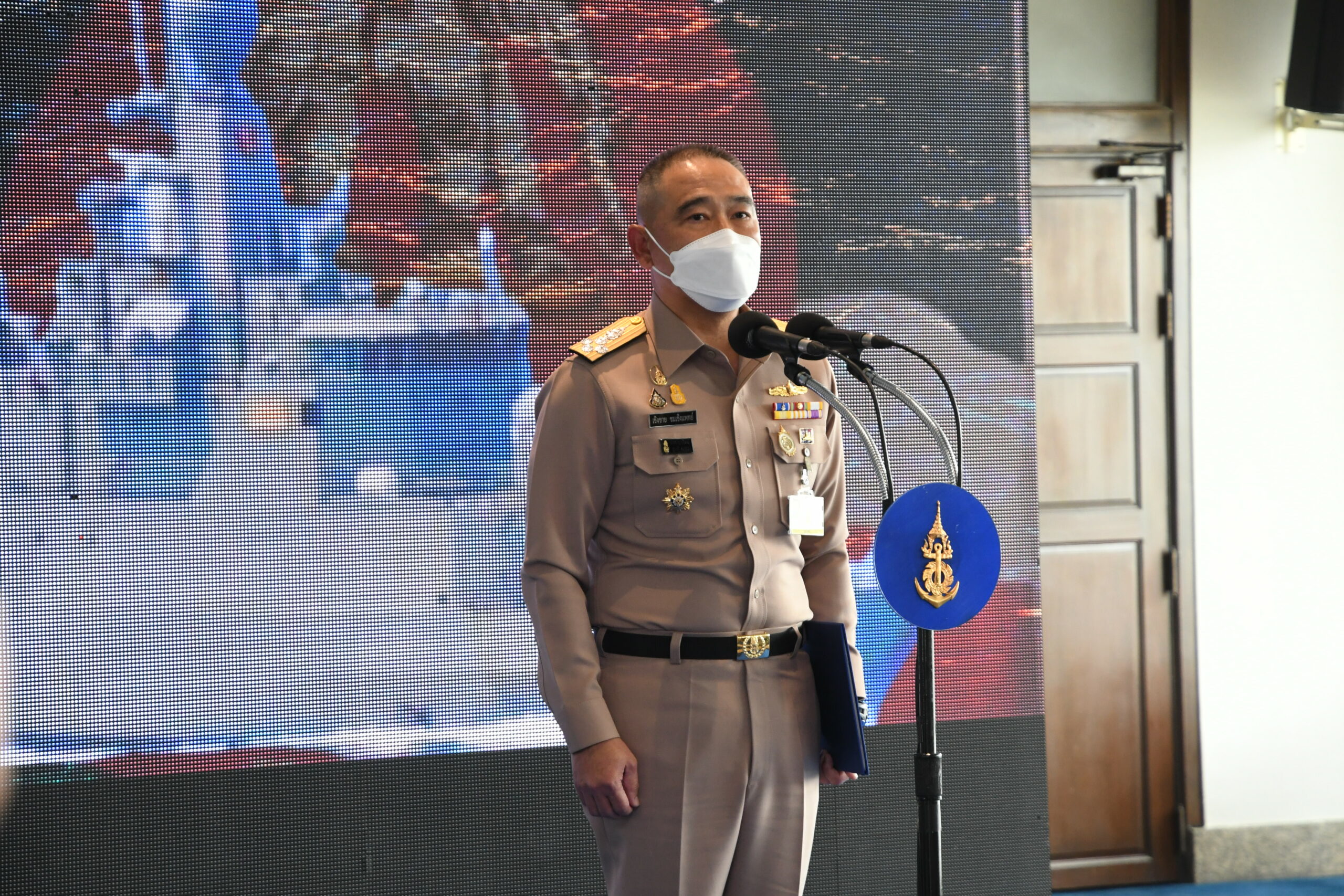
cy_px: 448
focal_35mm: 120
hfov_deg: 17.1
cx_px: 672
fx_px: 4480
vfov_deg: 11.4
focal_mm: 80
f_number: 5.6
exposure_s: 1/160
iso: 1600
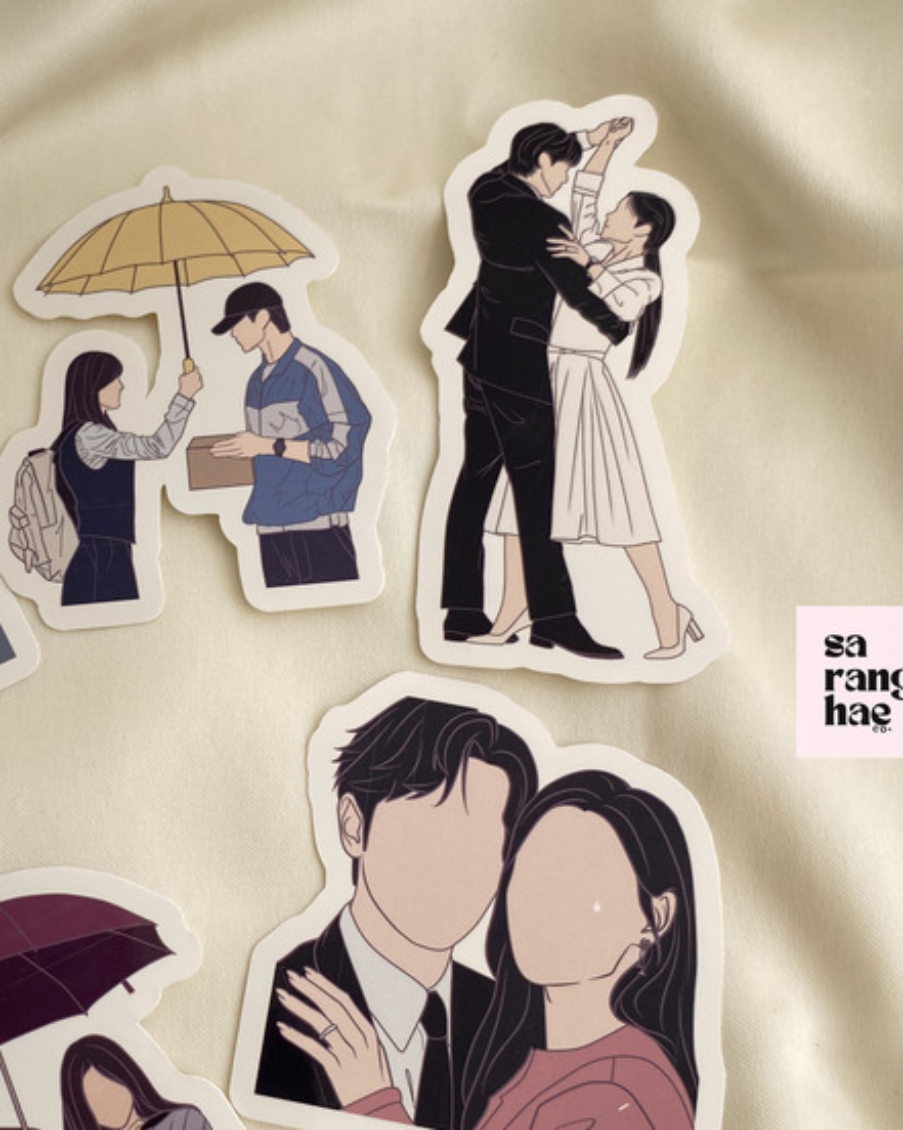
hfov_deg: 31.8
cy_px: 680
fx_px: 1538
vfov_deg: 40.2
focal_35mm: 46
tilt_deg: -77.6
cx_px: 178
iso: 32
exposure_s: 1/183
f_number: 1.8
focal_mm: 4.25
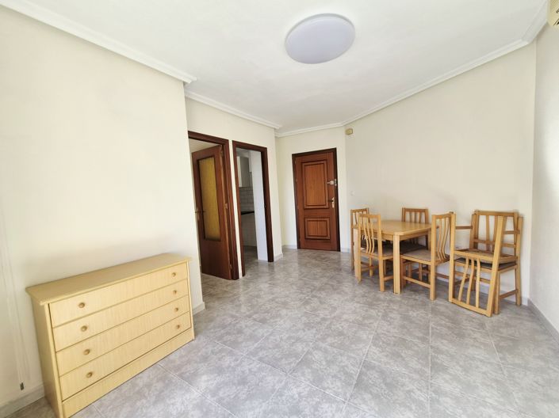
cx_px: 280
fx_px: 210
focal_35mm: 13
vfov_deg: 89.9
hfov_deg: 106.2
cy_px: 209
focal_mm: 2.2
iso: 50
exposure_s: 1/119
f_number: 2.2
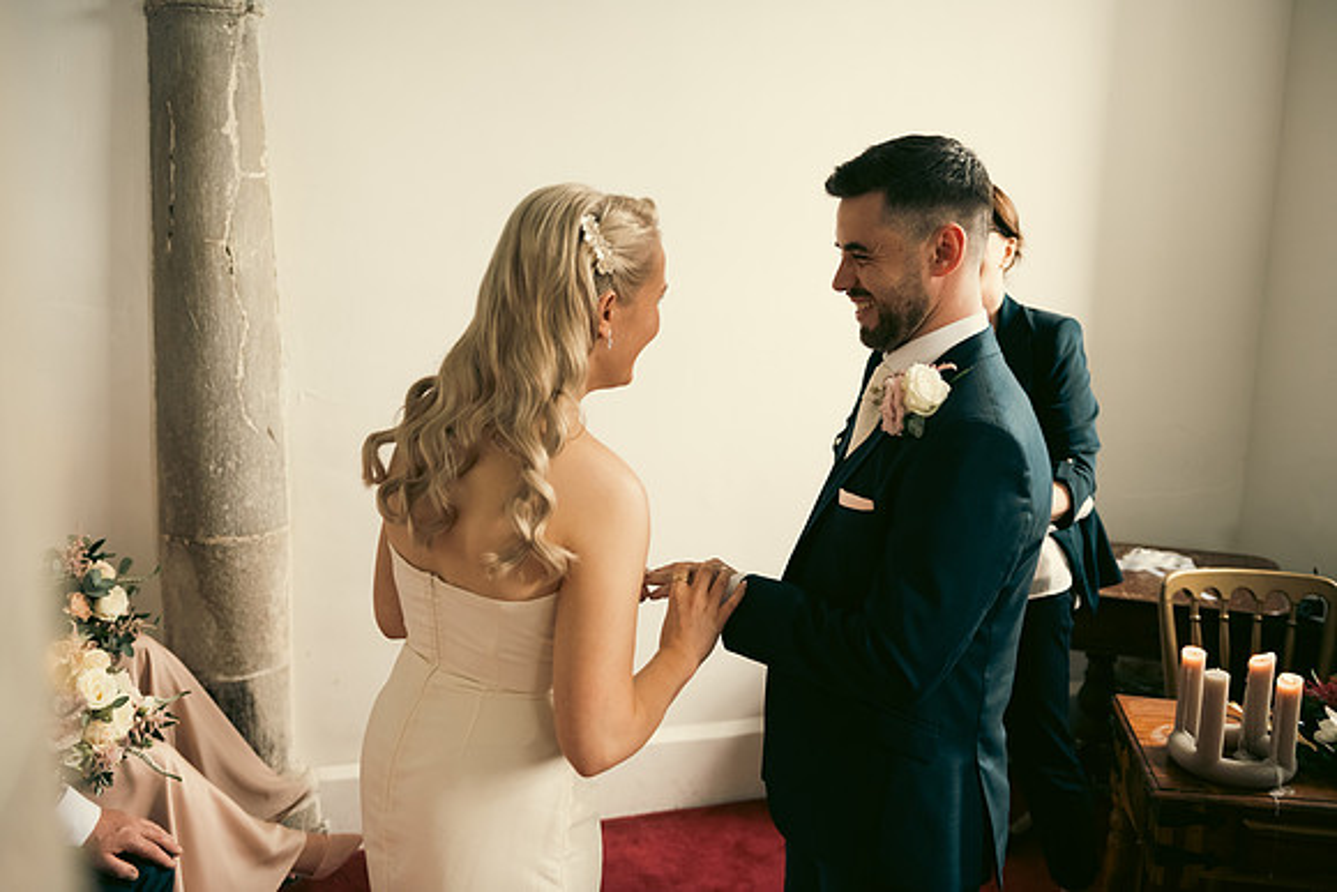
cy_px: 446
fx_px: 1263
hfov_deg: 55.8
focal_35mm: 34
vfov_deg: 38.9
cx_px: 668
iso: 800
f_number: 3.5
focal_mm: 34
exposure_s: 1/160
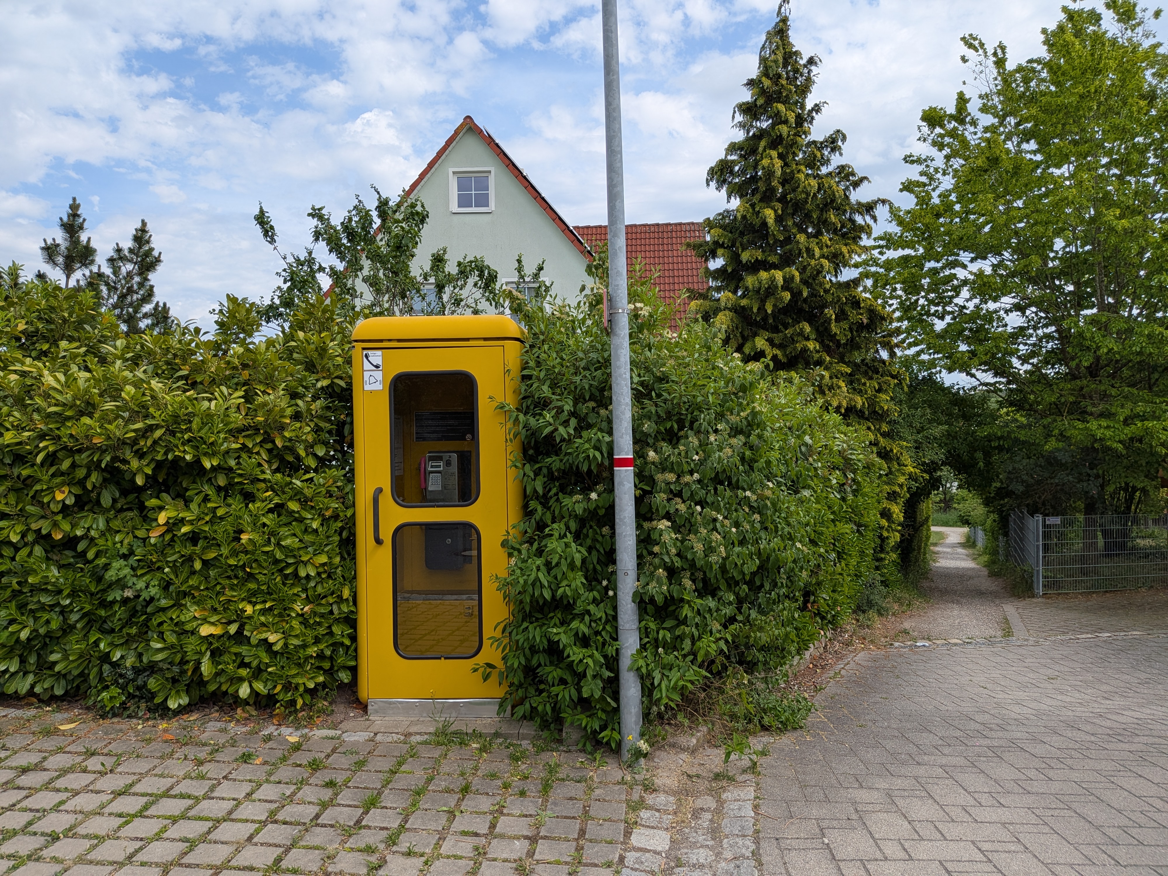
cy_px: 438
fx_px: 810
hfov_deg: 71.6
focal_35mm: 24
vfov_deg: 56.8
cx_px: 584
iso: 28
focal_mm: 4.53
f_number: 1.7
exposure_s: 1/1200
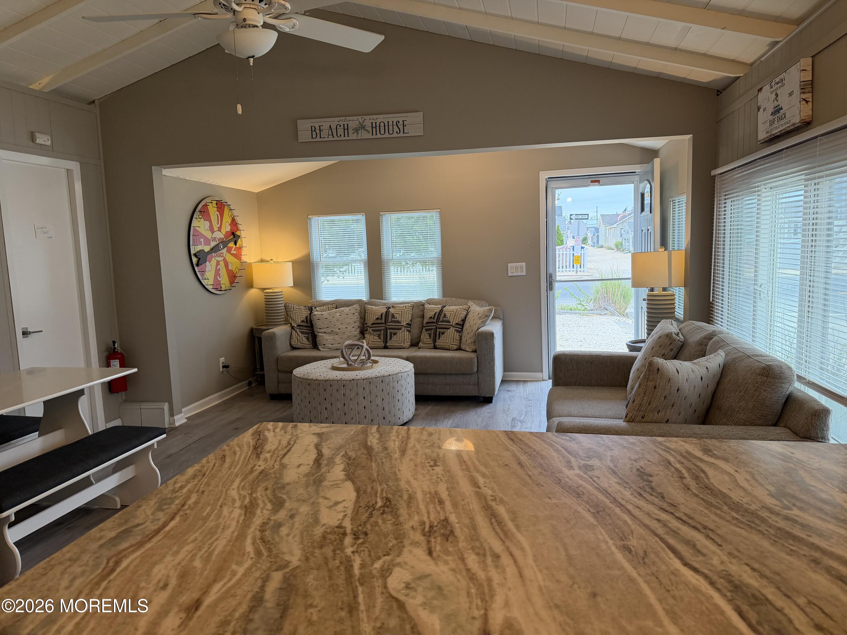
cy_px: 318
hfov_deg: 71.6
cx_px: 424
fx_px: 587
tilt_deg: -7.4
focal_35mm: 24
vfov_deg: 56.8
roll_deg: +1.7
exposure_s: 1/143
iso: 200
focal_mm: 6.76
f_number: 1.78
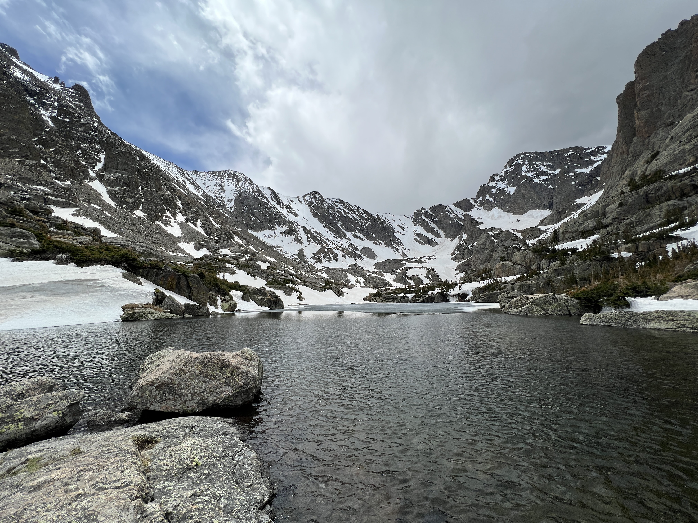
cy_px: 262
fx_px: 262
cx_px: 349
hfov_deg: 106.2
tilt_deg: +7.3
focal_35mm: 13
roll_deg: +0.6
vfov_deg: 89.9
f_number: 1.8
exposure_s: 1/2950
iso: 32
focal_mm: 1.57
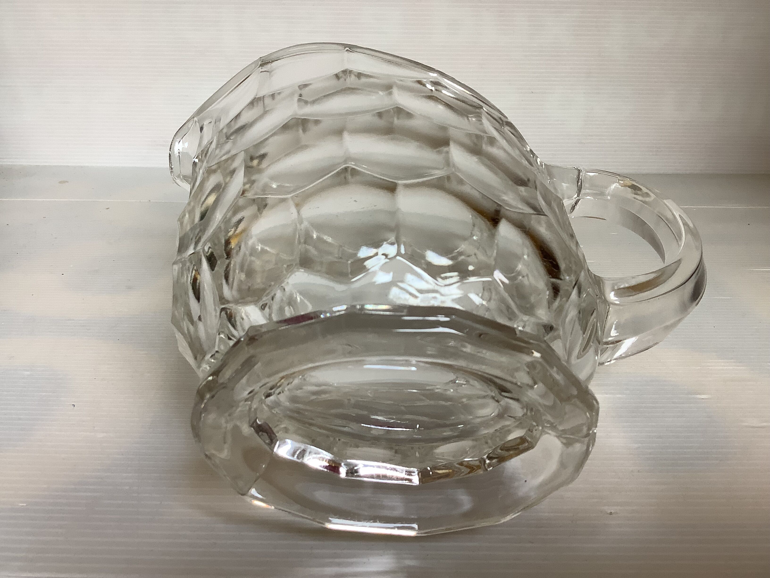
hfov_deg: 58.4
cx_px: 385
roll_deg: +0.0
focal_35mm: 31
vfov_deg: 45.4
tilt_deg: -22.5
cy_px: 289
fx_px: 690
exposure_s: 1/50
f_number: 2.4
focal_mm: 3.3
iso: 64
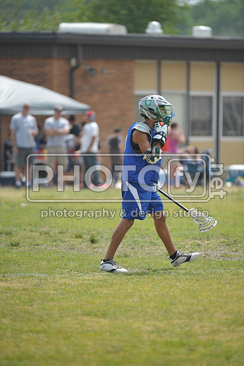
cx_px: 122
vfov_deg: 6.2
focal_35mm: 330
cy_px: 183
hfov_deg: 4.2
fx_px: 3359
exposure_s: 1/2500
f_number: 4
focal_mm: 330
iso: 640
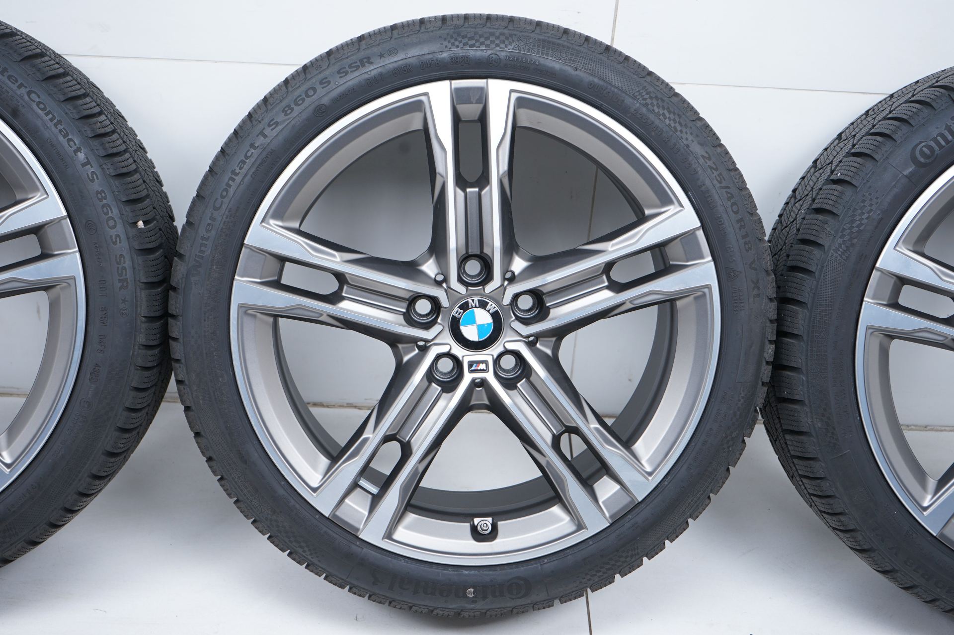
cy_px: 318
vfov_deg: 27.0
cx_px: 477
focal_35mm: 50
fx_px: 1324
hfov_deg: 39.6
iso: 250
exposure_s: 1/125
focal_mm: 50
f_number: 7.1
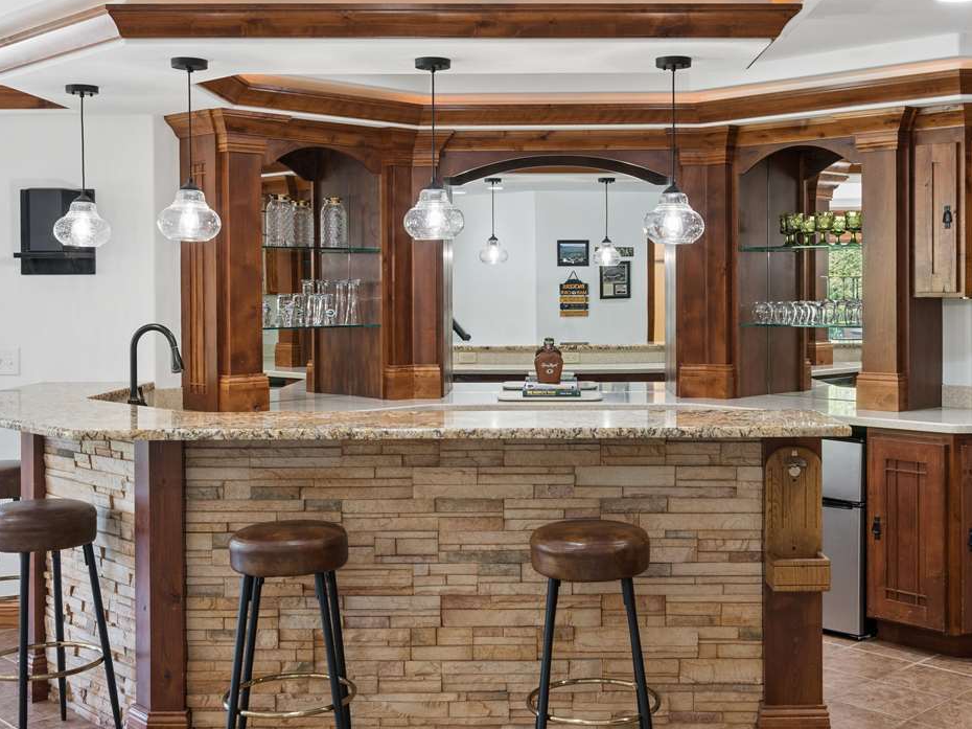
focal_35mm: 45
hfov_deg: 42.0
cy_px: 305
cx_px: 549
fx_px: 1263
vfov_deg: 32.1
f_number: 9
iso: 400
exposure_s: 1/6
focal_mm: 34
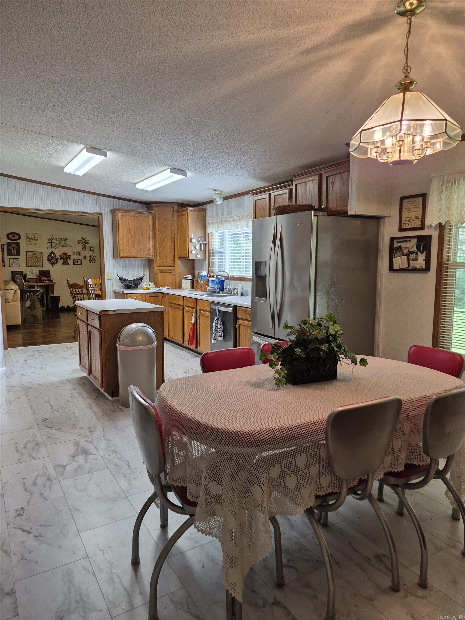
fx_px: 412
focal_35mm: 23
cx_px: 232
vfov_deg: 73.9
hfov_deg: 58.9
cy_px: 310
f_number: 1.8
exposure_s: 1/120
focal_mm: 5.4
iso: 160
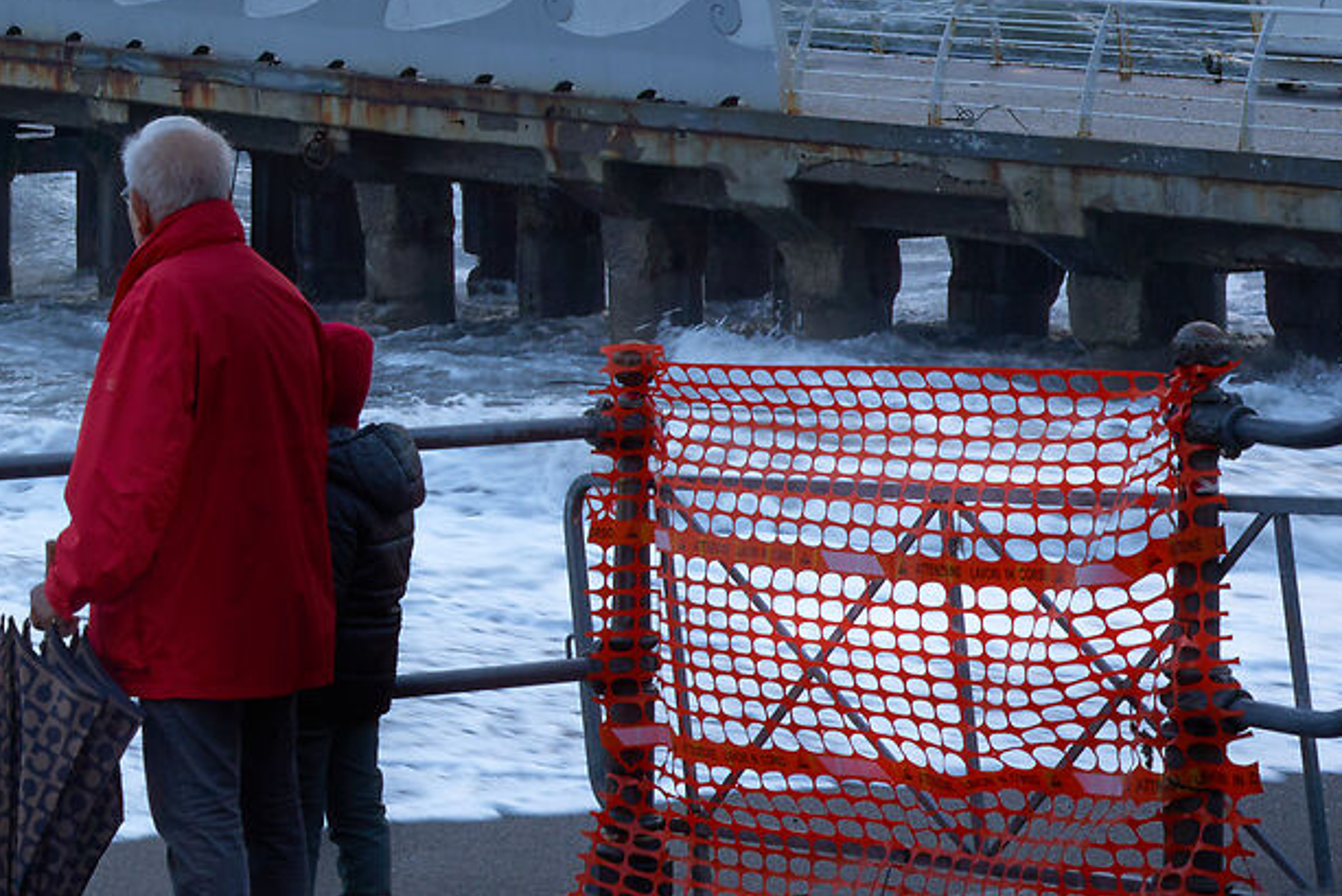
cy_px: -33
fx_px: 5108
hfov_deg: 13.9
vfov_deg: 9.9
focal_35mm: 137
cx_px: -799
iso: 100
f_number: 10
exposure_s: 1/30
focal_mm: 35
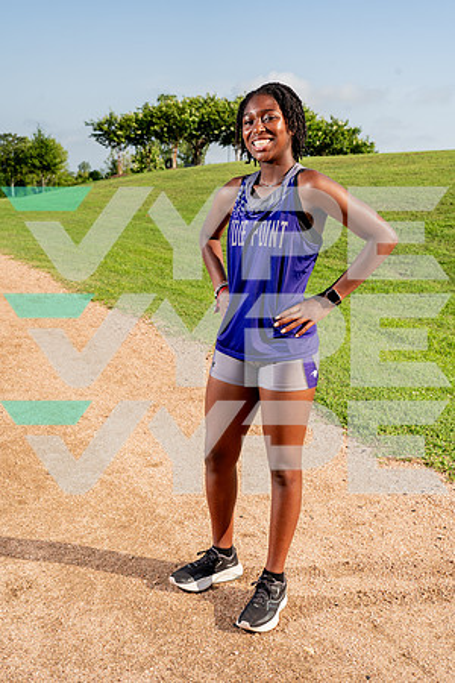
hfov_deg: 29.9
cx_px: 228
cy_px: 342
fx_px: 853
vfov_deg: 43.6
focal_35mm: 45
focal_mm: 45
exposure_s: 1/250
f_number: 8
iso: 100
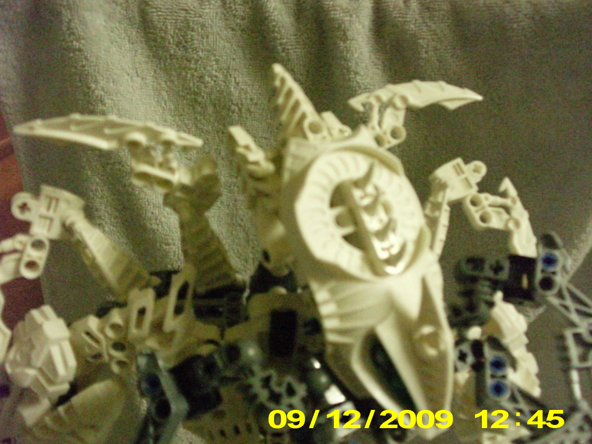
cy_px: 222
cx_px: 296
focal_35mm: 38
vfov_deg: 37.7
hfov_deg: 49.0
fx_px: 650
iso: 1600
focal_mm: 6.3
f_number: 3.1
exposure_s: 1/24
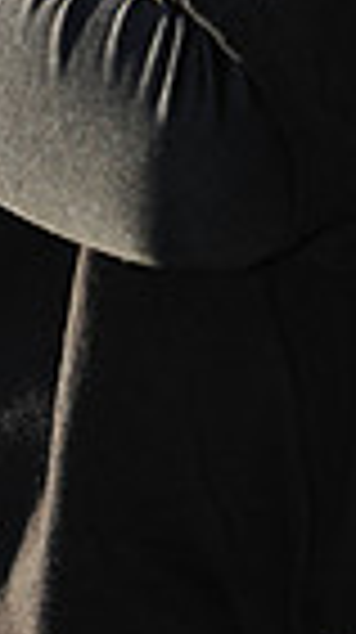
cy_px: -553
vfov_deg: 3.4
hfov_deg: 1.9
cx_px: 144
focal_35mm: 623
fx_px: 10486
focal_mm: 145
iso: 200
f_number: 4.5
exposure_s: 1/500
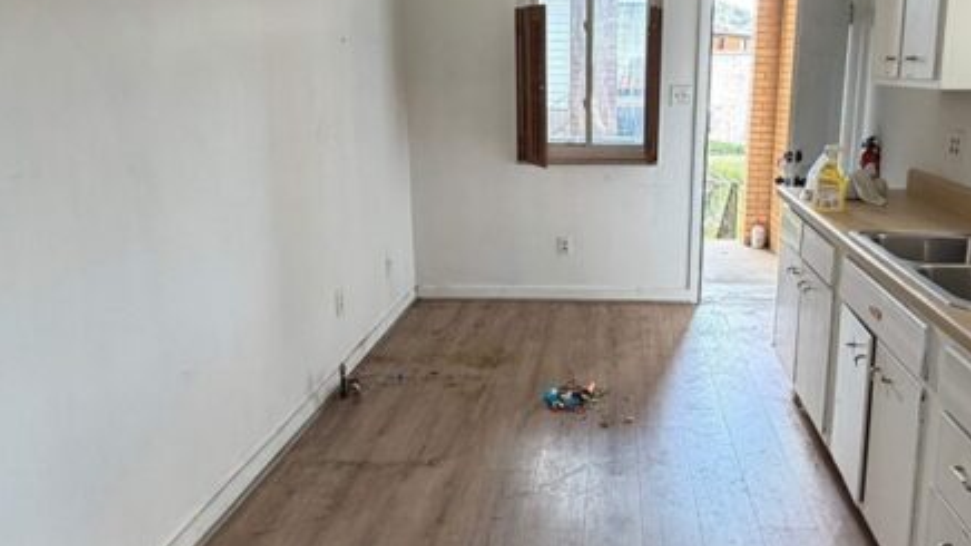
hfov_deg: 67.2
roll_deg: -1.4
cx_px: 586
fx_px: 721
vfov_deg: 41.2
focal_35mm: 28
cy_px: 205
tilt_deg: -11.1
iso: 200
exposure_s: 1/60
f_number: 2.2
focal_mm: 2.22
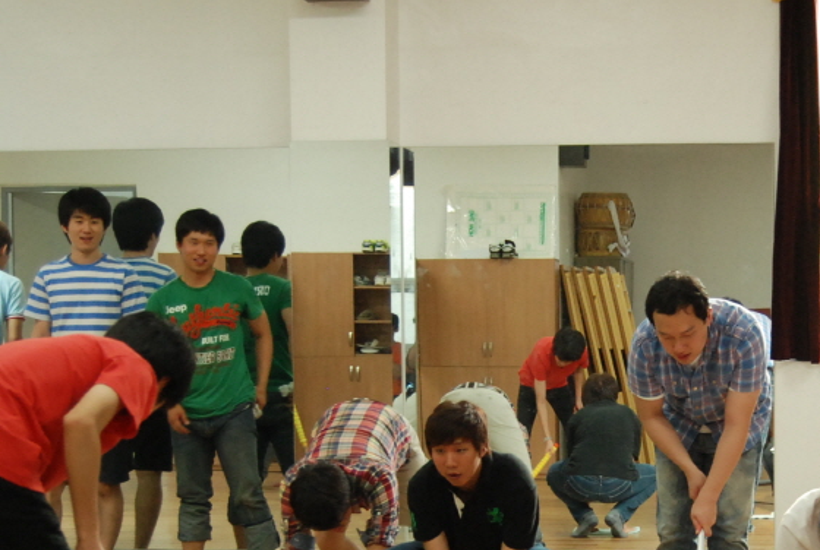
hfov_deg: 21.0
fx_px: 2191
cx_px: 631
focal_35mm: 96
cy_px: 520
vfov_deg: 14.1
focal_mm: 28
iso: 800
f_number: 4.2
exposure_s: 1/80
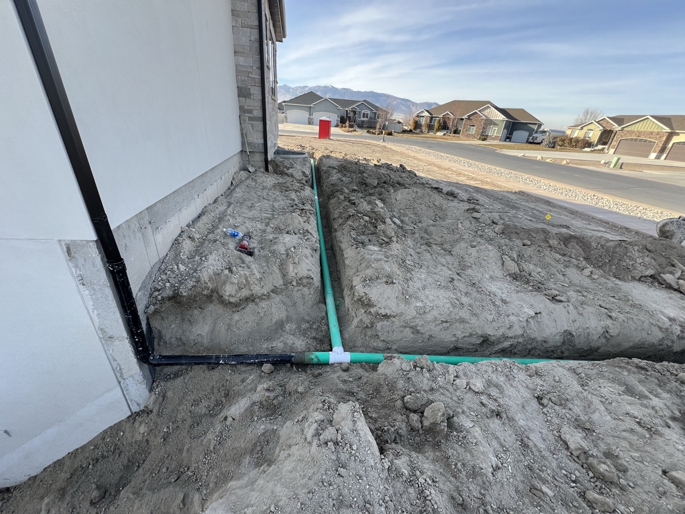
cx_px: 342
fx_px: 257
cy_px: 257
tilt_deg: -26.3
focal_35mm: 13
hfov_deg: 106.2
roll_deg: -2.7
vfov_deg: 89.9
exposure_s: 1/251
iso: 32
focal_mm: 1.57
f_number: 1.8
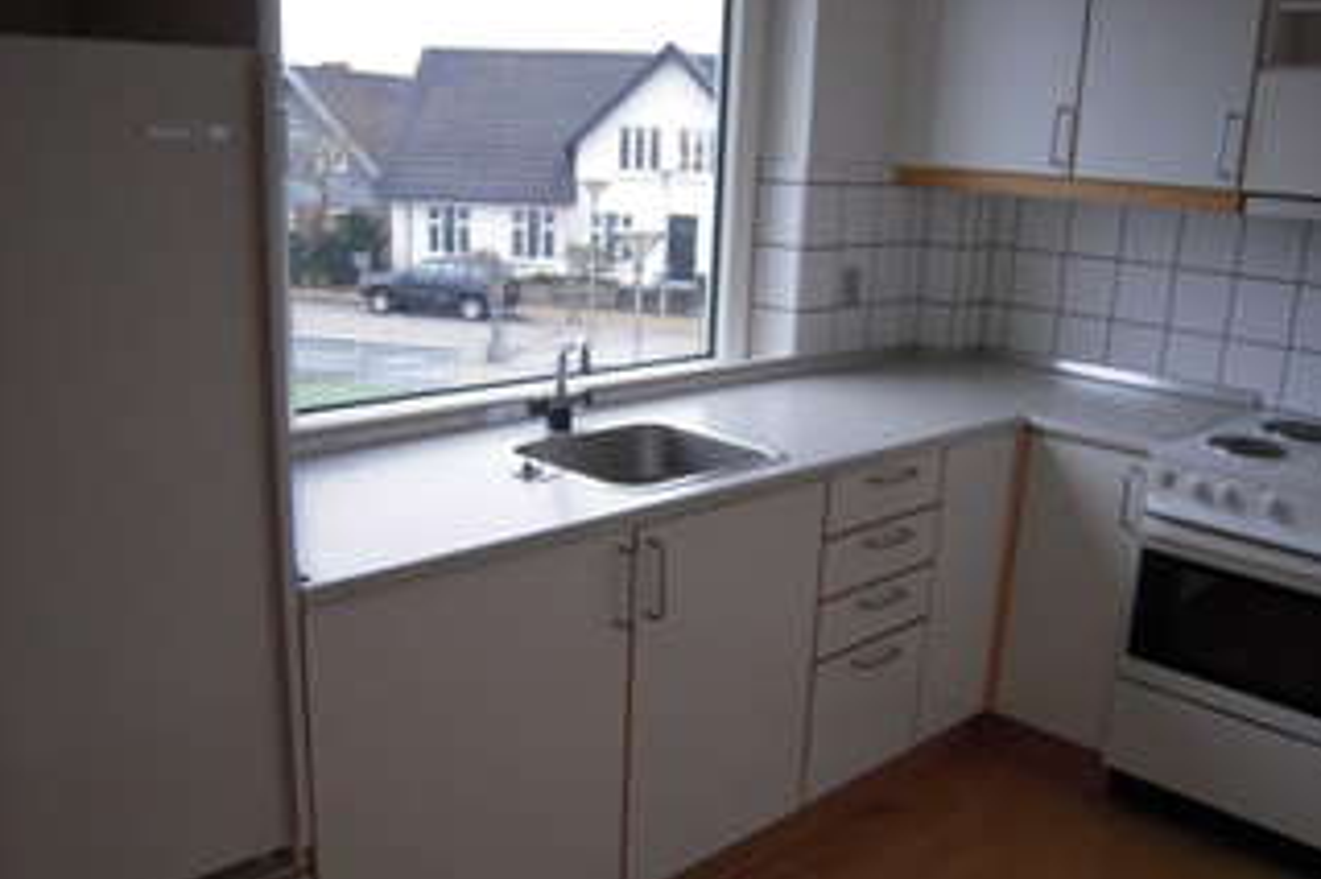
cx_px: 663
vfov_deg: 38.8
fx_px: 1247
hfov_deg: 55.8
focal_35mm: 34
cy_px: 499
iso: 400
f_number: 2.7
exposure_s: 1/80
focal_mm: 5
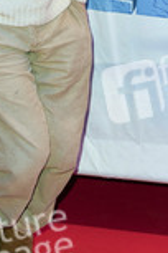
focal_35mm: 136
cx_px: 37
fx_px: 952
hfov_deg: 10.1
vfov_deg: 14.8
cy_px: 2
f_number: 5.6
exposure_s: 1/200
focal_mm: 52
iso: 800
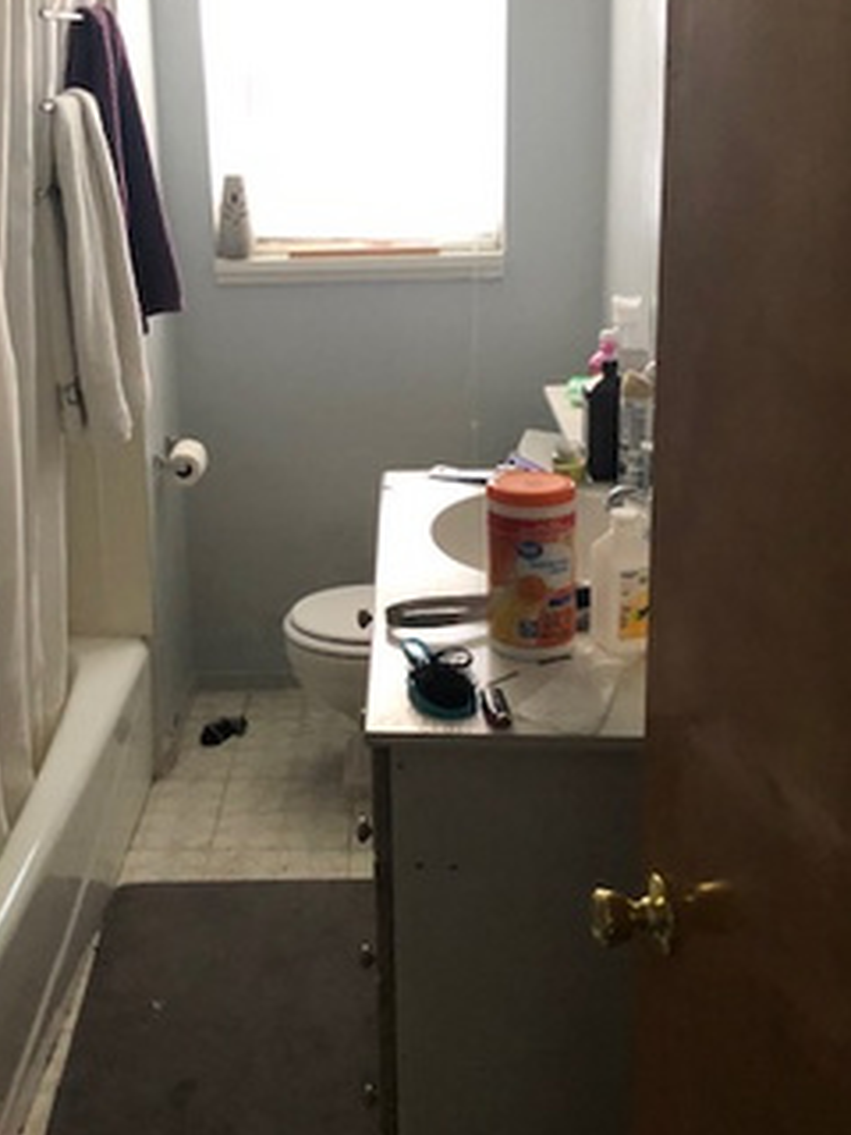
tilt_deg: -14.7
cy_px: 458
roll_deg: +1.5
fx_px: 1377
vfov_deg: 44.6
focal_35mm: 42
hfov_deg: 34.0
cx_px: 273
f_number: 1.8
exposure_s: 1/12
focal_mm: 3.99
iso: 100
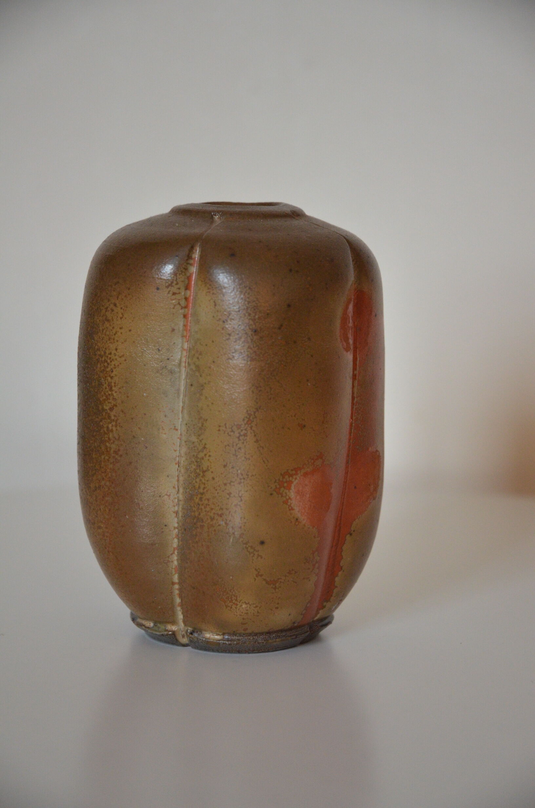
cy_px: 404
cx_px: 268
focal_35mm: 105
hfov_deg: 13.0
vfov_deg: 19.5
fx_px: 2351
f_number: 4.5
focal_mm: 70
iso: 2000
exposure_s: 1/125
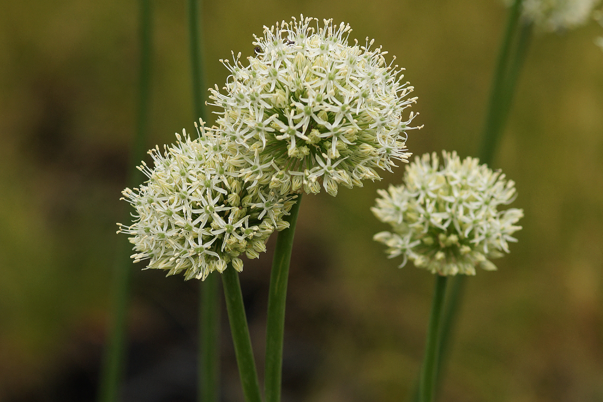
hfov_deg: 13.7
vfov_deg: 9.1
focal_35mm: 150
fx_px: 2512
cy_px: 201
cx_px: 302
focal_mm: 100
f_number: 4
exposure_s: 1/160
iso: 125
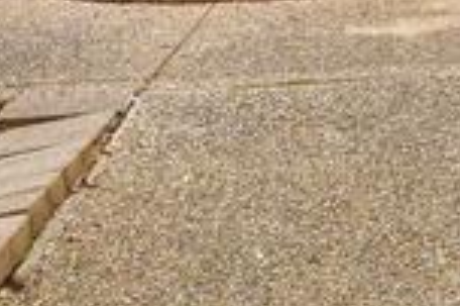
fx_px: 1378
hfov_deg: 15.8
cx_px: 856
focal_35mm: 108
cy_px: -230
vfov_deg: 11.8
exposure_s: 1/100
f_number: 9
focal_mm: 16
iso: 400
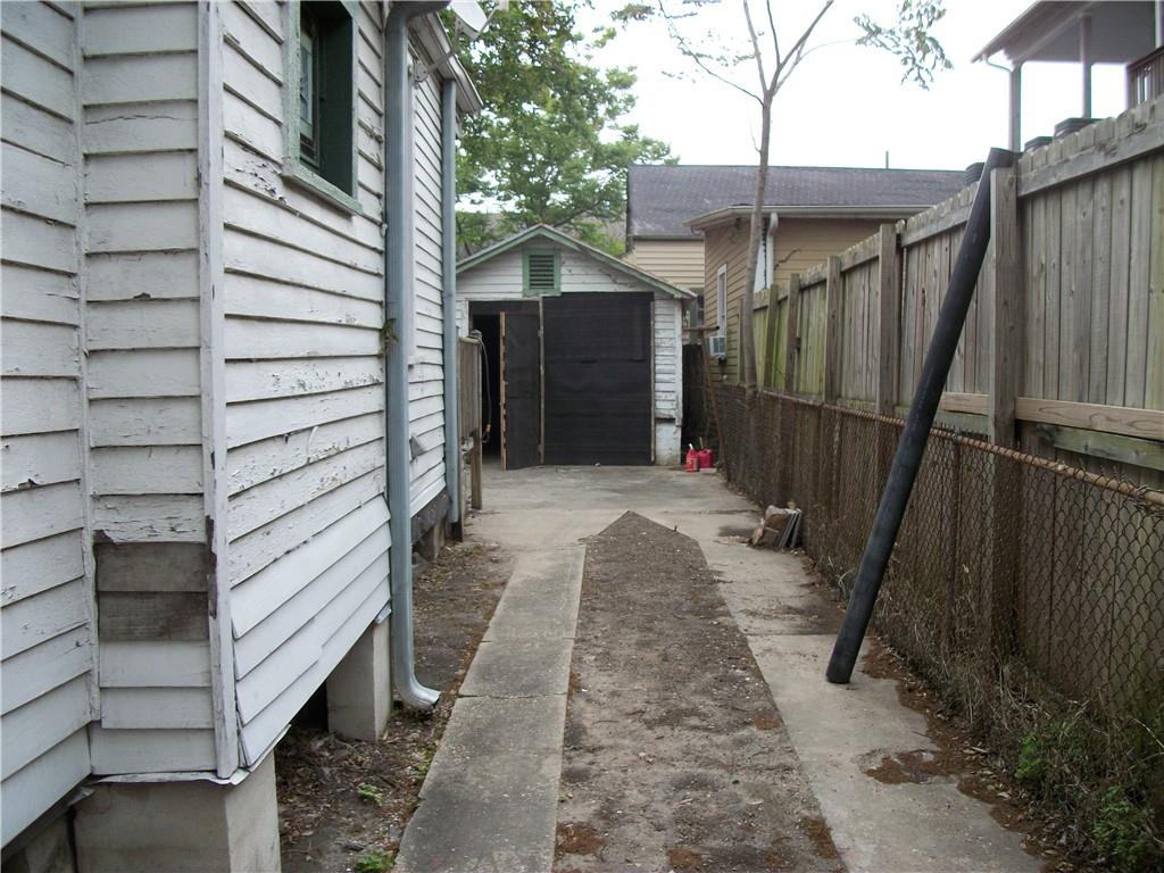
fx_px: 1076
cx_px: 582
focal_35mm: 32
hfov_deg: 56.8
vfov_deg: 44.2
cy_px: 436
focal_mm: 5.7
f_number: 2.9
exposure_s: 1/250
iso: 80
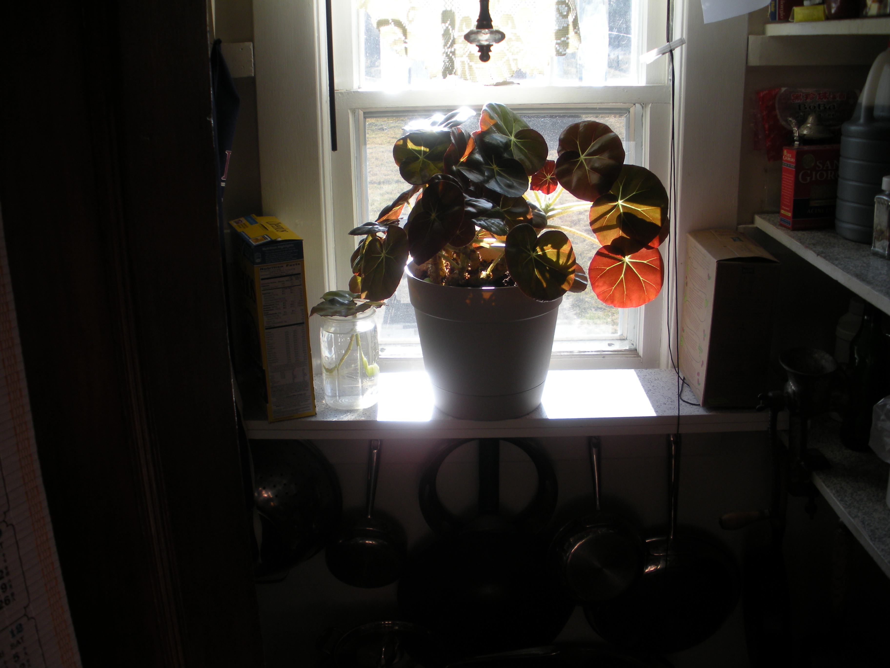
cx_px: 445
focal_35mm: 36
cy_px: 334
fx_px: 926
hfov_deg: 51.4
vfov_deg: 39.7
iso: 64
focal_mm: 6.3
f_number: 3.5
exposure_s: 1/103
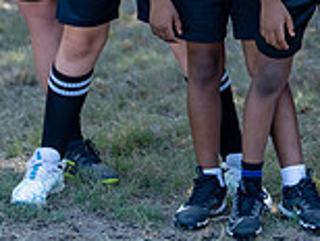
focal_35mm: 228
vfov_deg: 6.5
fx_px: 2111
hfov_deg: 8.5
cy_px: -104
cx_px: 450
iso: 100
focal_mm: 50
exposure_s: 1/1000
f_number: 1.6
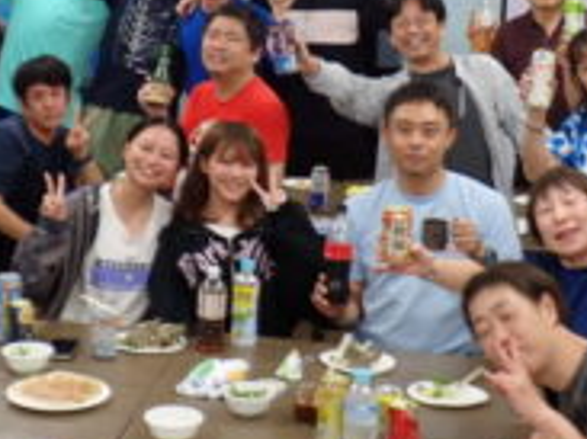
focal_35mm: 84
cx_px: 245
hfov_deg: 23.3
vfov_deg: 17.4
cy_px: 77
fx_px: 1423
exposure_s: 1/50
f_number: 2.5
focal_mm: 6.37
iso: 200
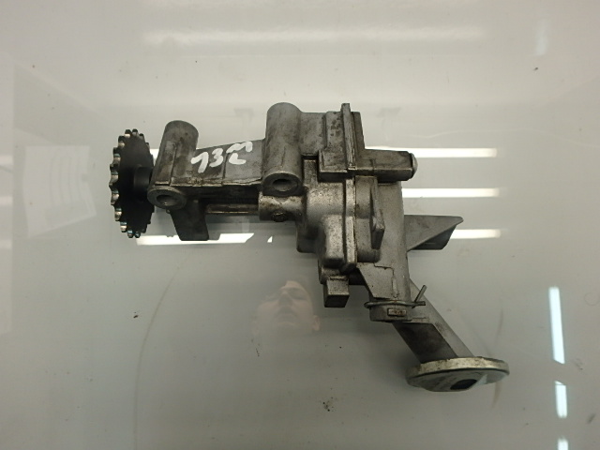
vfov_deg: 63.4
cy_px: 225
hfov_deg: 79.0
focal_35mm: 21
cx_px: 300
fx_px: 364
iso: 125
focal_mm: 3.7
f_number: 3.5
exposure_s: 1/60
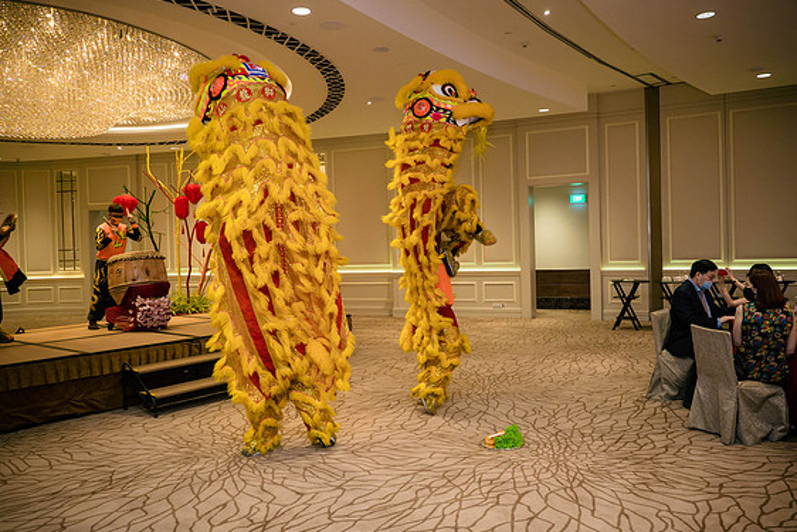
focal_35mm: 29
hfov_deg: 63.6
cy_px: 260
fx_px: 642
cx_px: 408
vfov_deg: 45.0
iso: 1000
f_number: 2.8
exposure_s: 1/160
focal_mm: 13
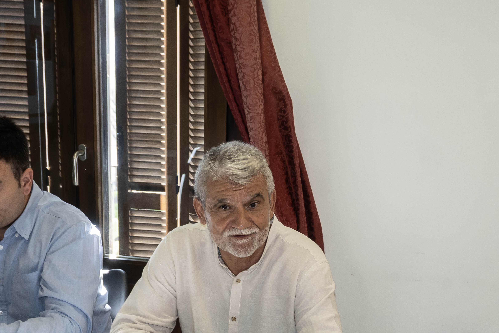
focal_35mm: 58
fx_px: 808
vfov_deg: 22.9
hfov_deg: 34.2
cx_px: 301
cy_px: 276
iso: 400
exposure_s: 1/60
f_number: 4
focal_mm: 22.5
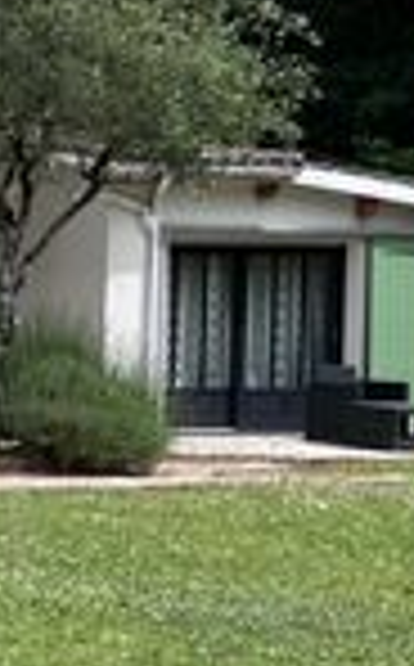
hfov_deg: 9.3
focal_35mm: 112
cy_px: 364
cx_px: -832
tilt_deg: -1.9
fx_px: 2030
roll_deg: -0.8
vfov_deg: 18.6
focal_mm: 5.1
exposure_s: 1/2825
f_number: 1.6
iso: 50
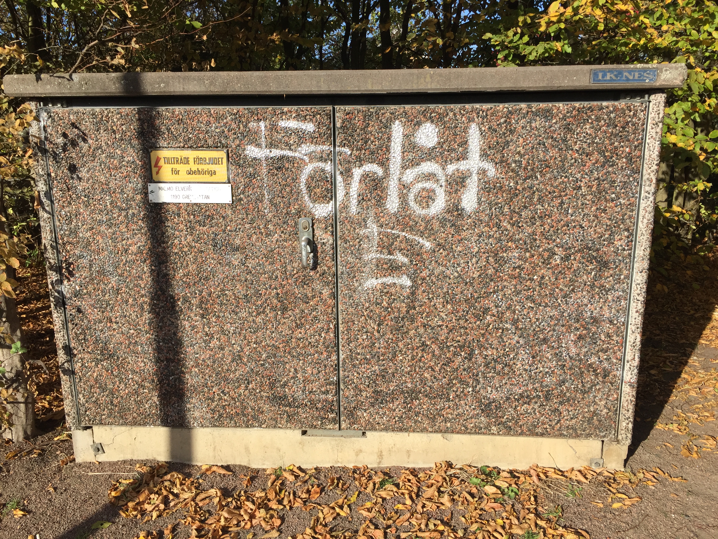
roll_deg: -0.3
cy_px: 270
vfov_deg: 48.2
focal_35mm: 29
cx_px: 359
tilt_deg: -13.2
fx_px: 602
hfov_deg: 61.7
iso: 32
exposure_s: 1/1647
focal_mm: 4.15
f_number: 2.2
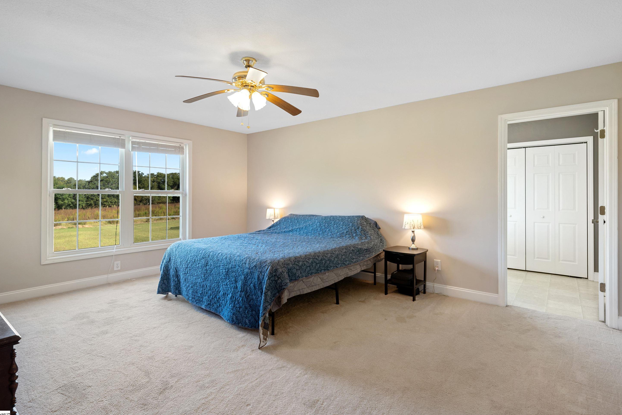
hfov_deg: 93.2
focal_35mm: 17
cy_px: 197
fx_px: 294
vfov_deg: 70.4
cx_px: 321
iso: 320
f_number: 8
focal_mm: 16
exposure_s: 1/3
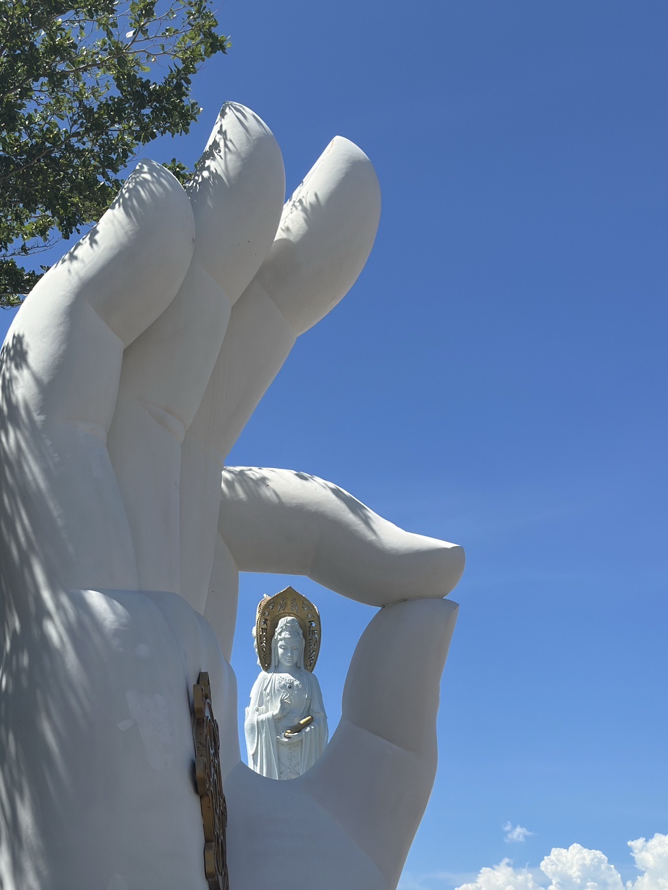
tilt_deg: +19.6
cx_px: 259
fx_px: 1466
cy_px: 531
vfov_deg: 33.7
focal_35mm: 57
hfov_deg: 25.6
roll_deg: -1.8
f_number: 1.78
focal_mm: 6.86
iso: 100
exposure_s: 1/6849
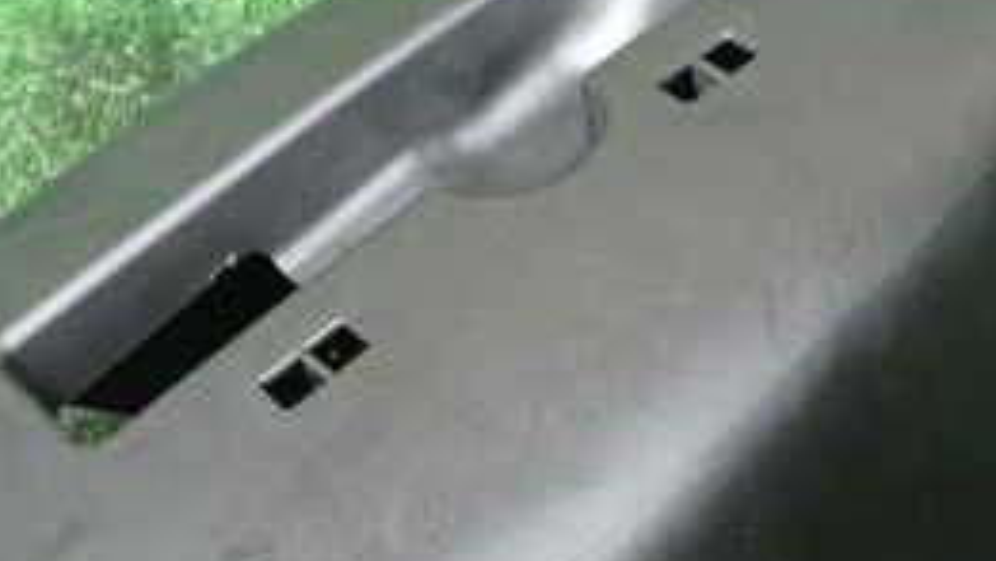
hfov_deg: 28.0
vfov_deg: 15.9
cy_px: 496
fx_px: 1981
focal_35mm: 75
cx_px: 317
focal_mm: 5.4
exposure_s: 1/30
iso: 640
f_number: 2.3
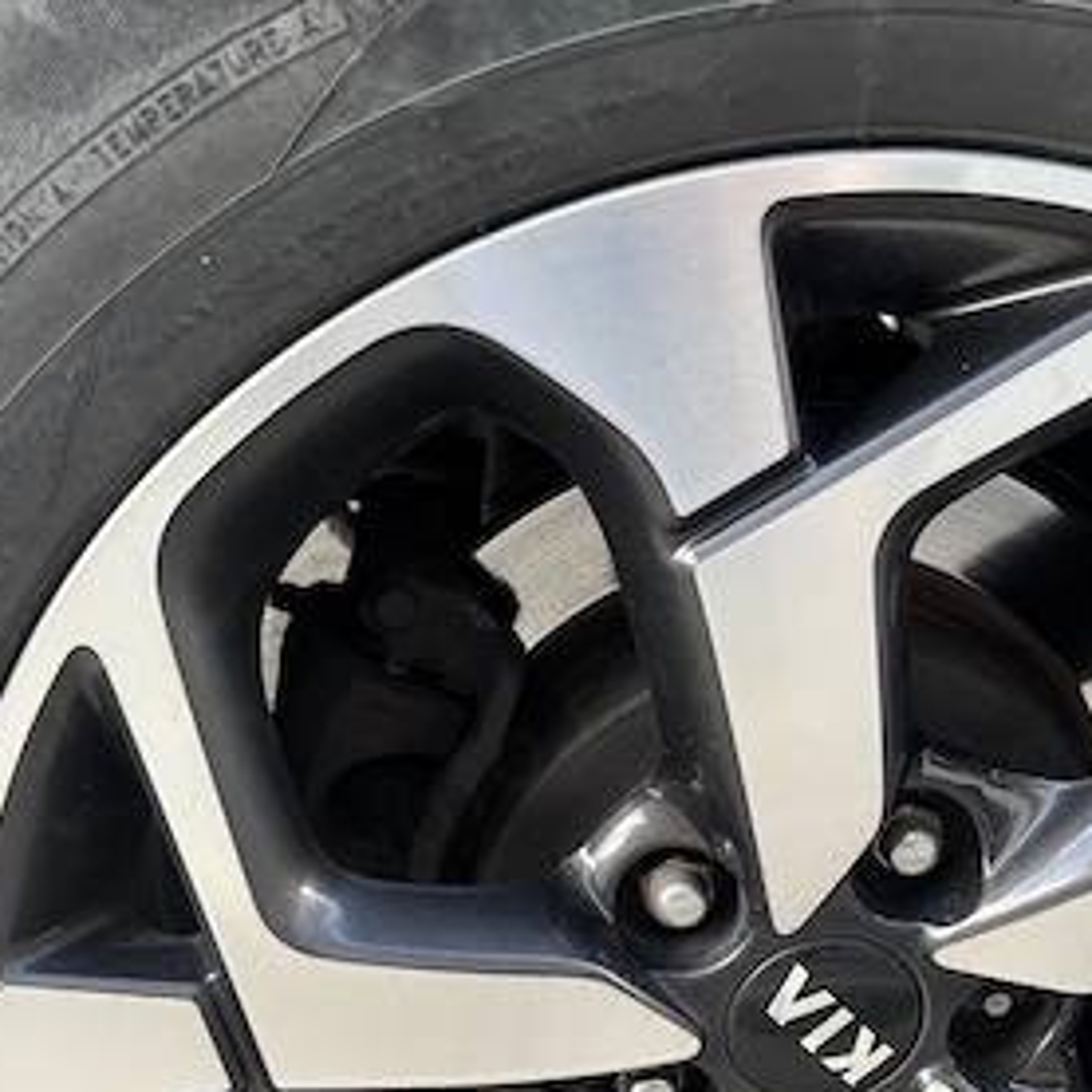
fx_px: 1642
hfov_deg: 36.5
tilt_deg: -29.1
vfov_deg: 35.5
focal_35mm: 46
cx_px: 714
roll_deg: -3.6
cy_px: 883
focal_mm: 6.76
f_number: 1.78
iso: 160
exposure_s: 1/121
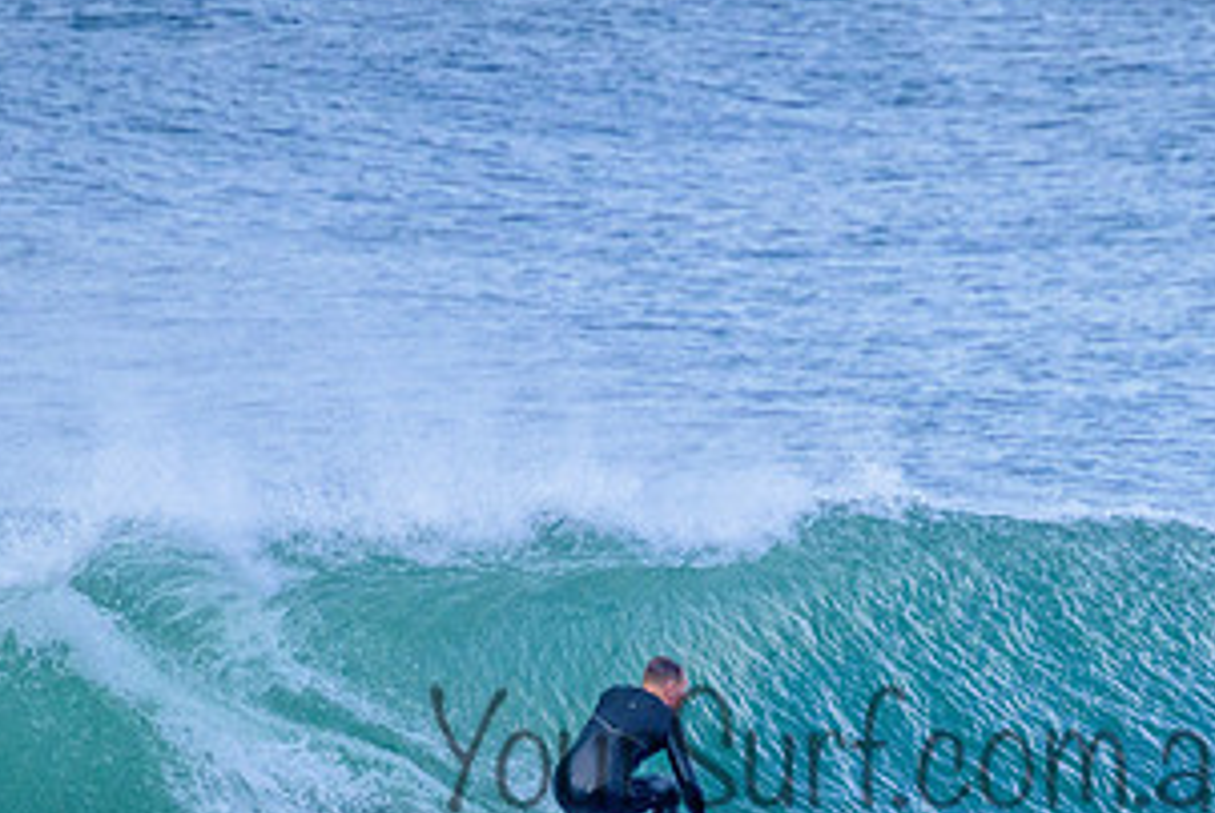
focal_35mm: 1534
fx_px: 51821
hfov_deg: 1.3
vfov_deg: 0.9
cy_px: 714
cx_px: 845
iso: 4500
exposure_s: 1/2000
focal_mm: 800
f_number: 11
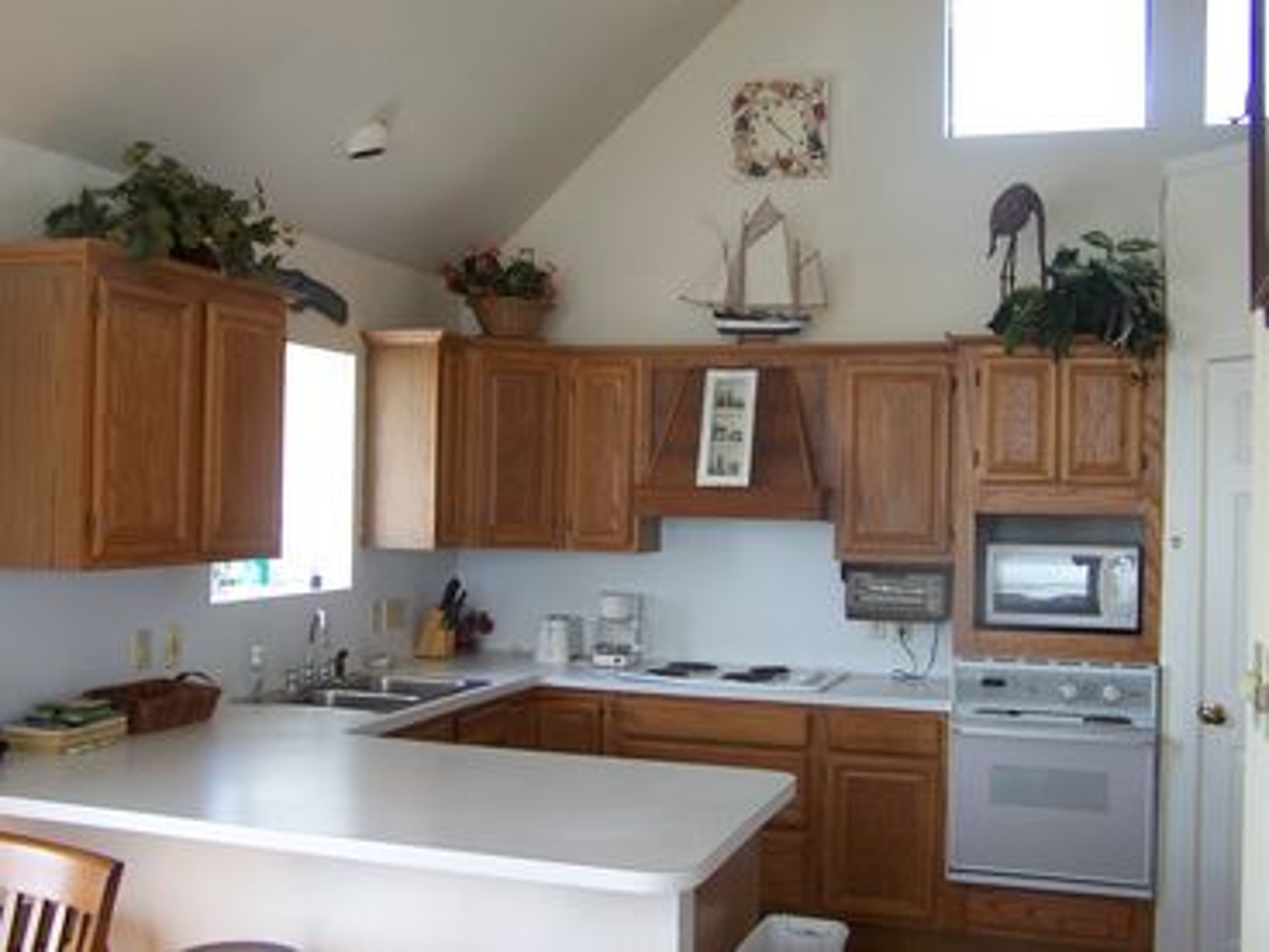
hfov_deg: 49.0
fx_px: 1393
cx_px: 634
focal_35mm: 38
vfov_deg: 37.7
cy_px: 476
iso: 80
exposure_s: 1/90
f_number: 2.8
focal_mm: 6.3
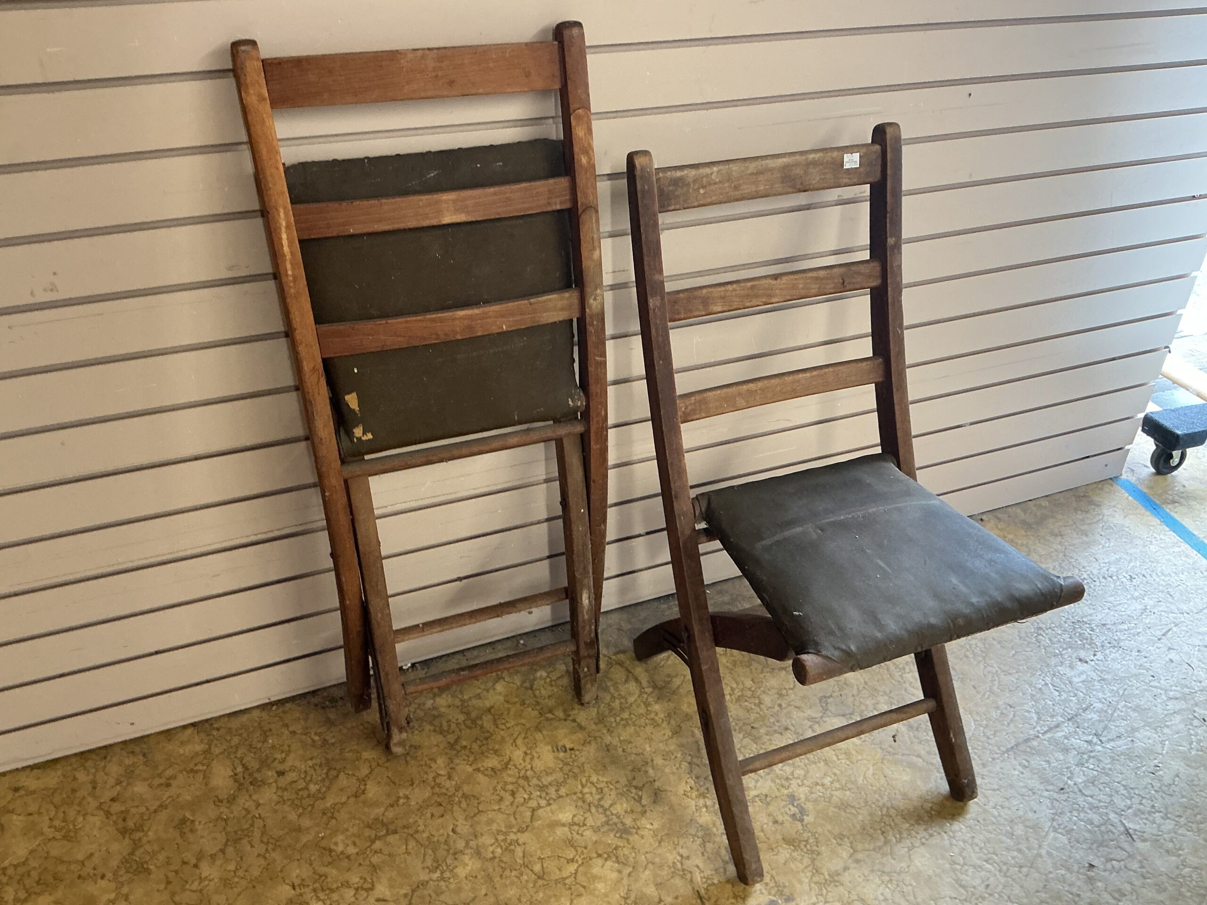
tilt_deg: -34.3
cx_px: 604
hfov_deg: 61.7
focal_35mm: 29
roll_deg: -4.5
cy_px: 452
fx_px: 1011
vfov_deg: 48.2
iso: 100
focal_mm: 3
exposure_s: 1/60
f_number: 1.8
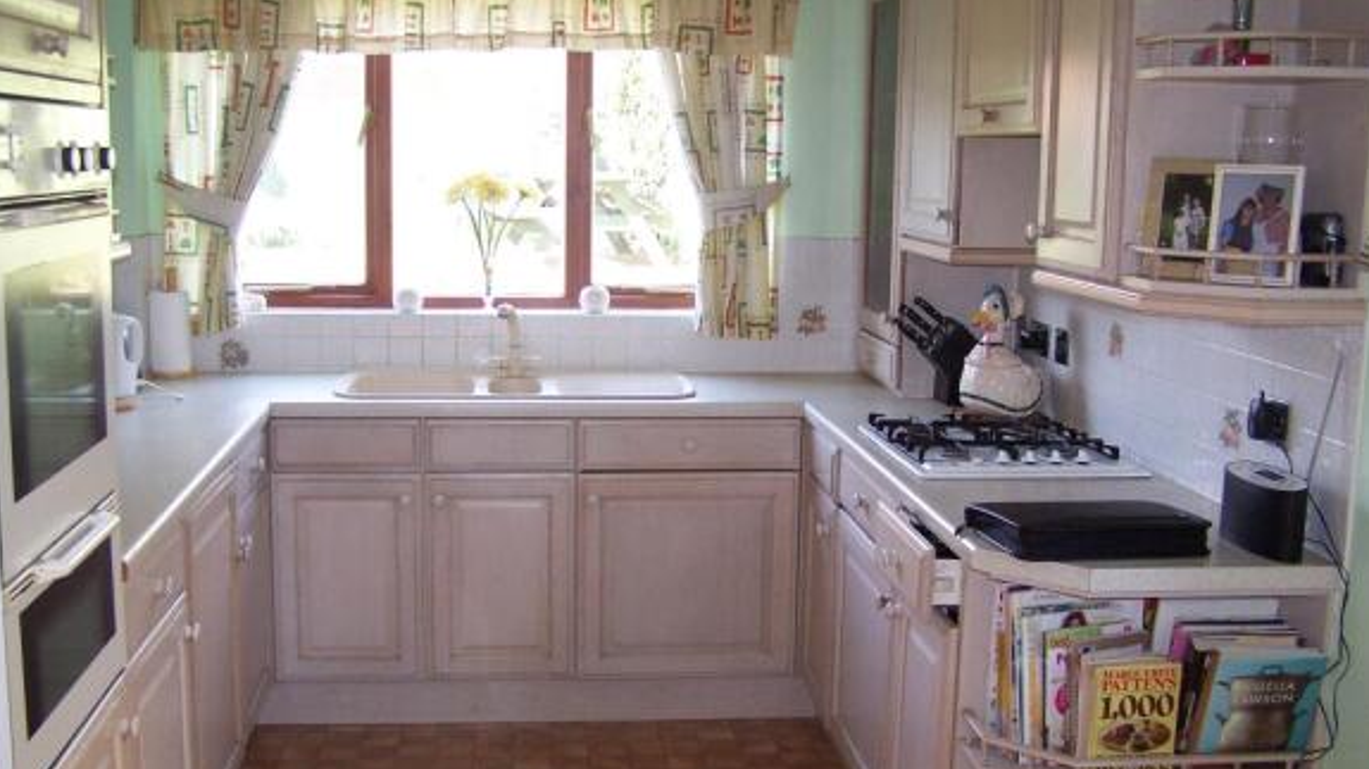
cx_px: 687
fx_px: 1524
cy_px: 404
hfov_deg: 48.4
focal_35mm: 42
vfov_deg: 28.3
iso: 140
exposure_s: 1/60
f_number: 2.8
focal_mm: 6.3
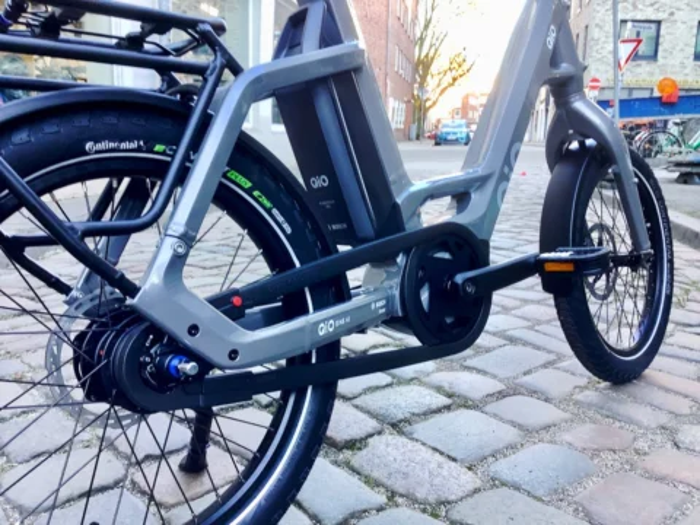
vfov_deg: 45.4
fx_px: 627
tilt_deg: -11.4
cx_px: 350
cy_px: 262
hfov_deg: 58.4
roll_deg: -1.9
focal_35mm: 31
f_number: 2.4
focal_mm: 3.3
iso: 80
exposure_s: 1/60
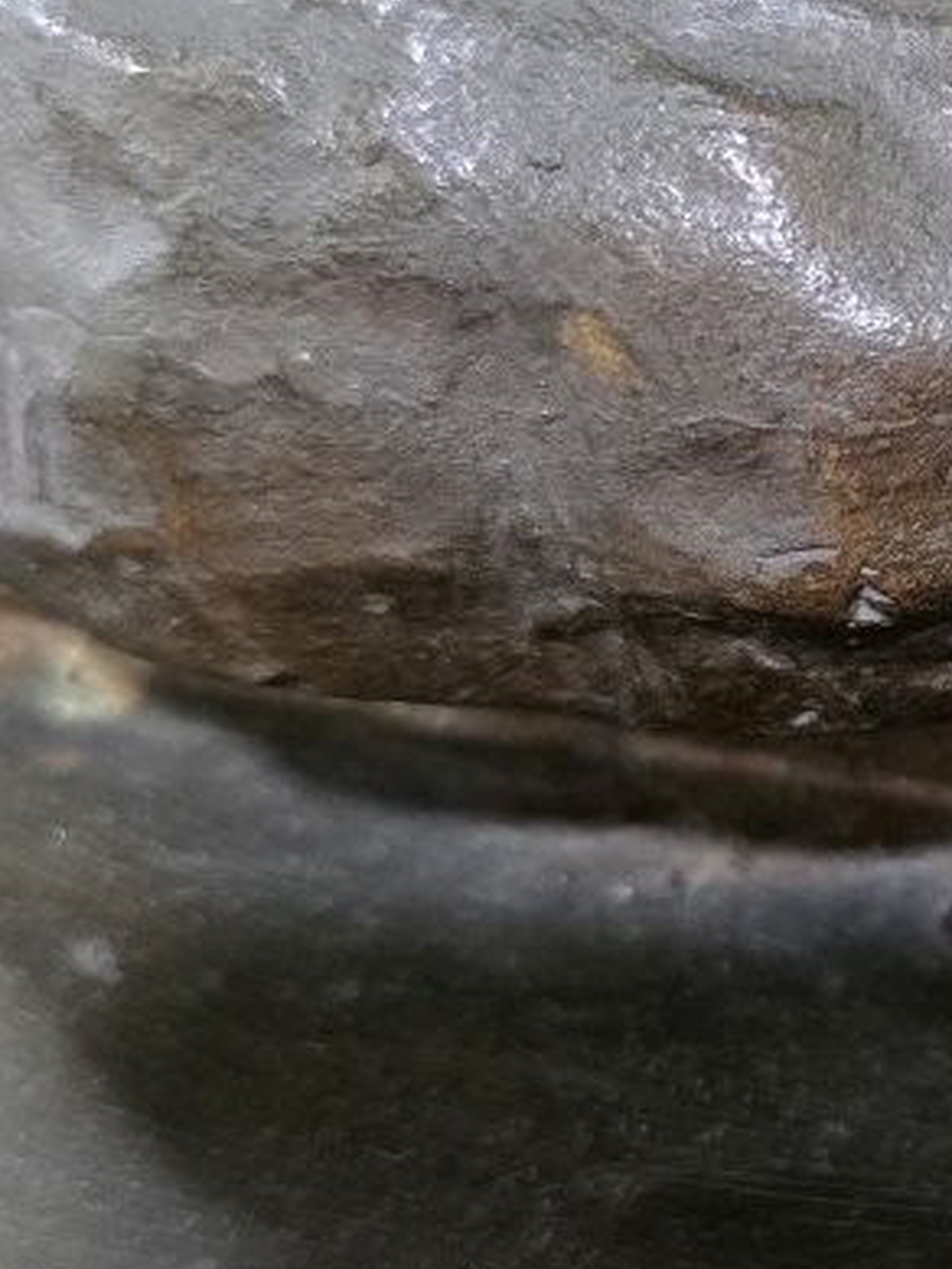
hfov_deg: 19.3
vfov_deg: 27.4
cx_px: 1200
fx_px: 2602
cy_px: 636
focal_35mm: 71
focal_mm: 6.3
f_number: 1.7
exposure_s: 1/100
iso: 2000
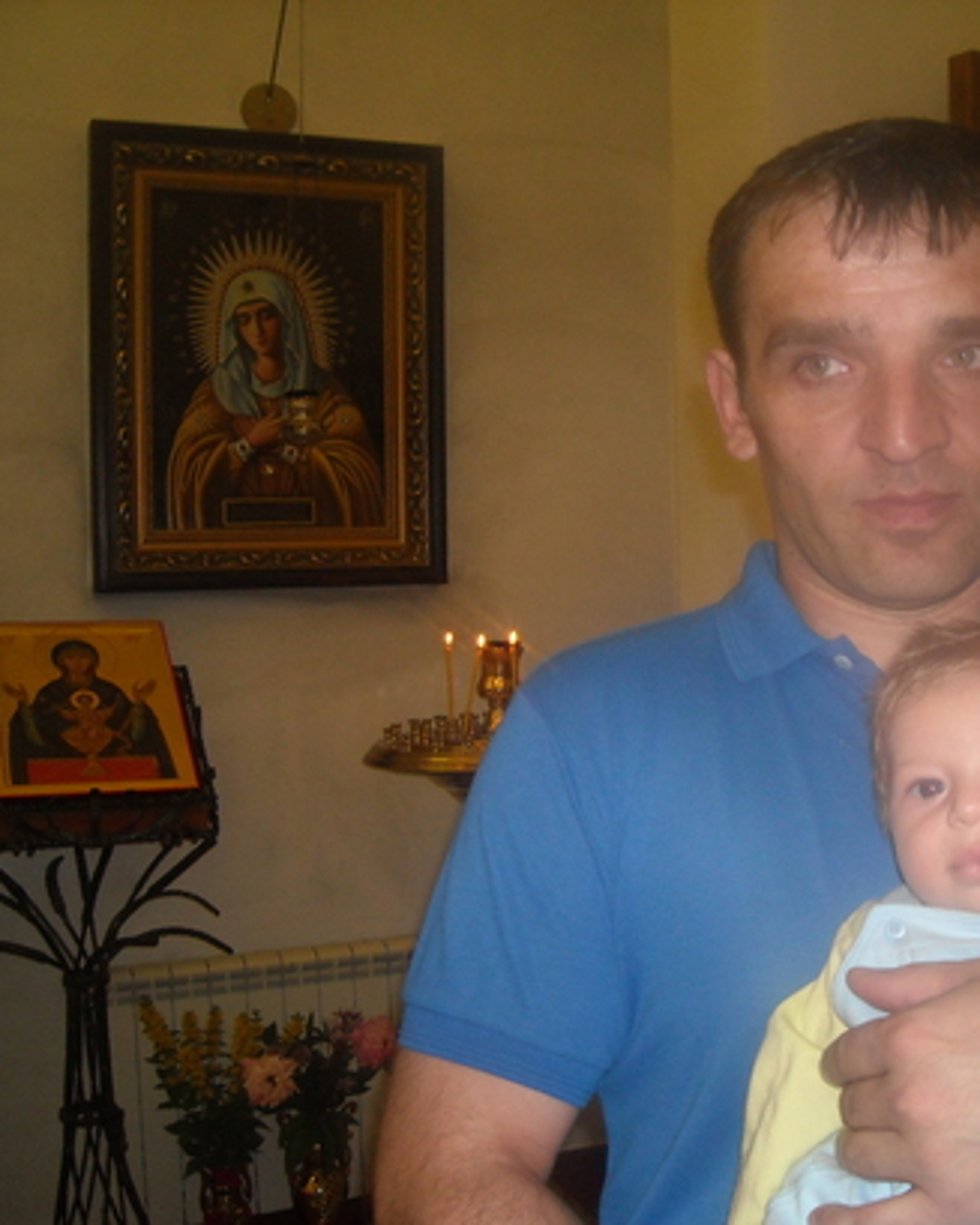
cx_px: 686
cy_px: 612
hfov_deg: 32.3
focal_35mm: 46
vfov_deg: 40.3
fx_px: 1668
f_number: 2.8
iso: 200
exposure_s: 1/60
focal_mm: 5.7
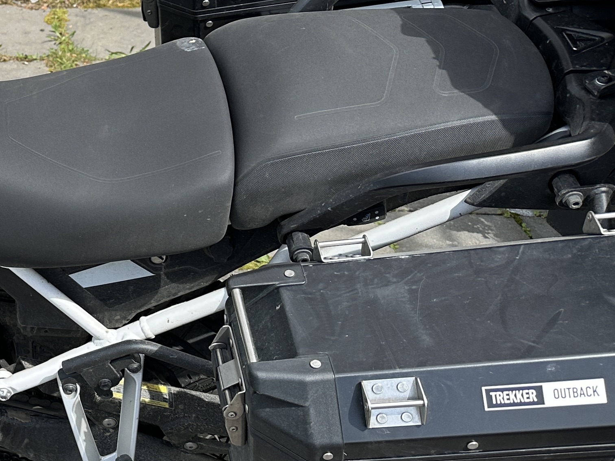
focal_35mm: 64
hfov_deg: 25.8
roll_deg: -0.3
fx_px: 1137
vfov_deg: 22.9
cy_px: 202
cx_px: -189
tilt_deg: -26.4
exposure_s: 1/1721
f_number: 1.78
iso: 80
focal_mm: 6.86
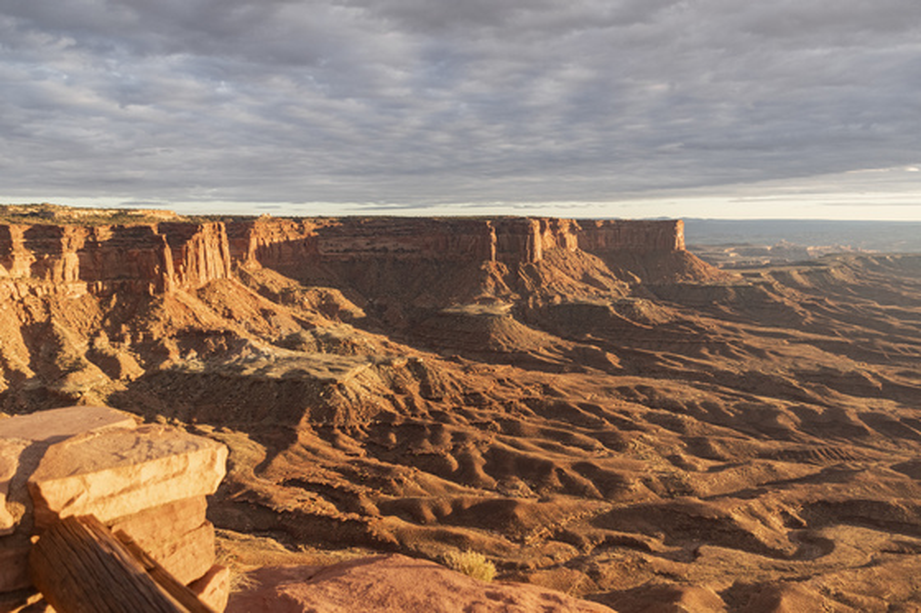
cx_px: 460
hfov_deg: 61.9
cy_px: 306
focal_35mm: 30
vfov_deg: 43.6
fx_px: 767
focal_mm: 20
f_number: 4
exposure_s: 1/125
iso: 400
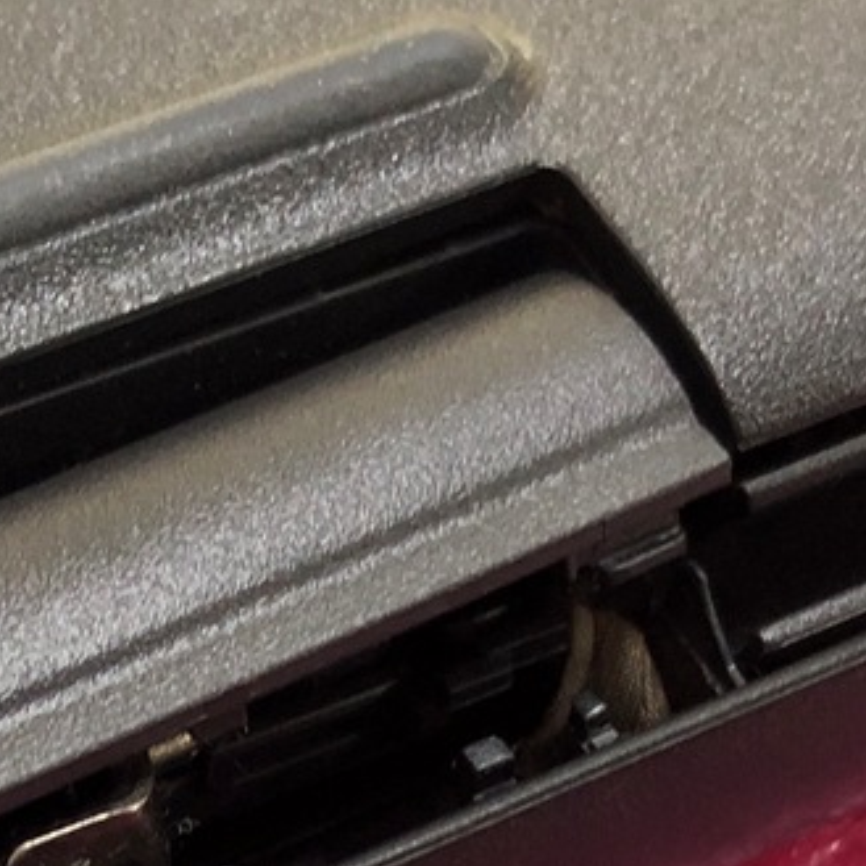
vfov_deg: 22.0
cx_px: -61
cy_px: 755
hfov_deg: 21.4
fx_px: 2179
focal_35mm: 77
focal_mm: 3.99
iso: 64
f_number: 1.8
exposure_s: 1/17
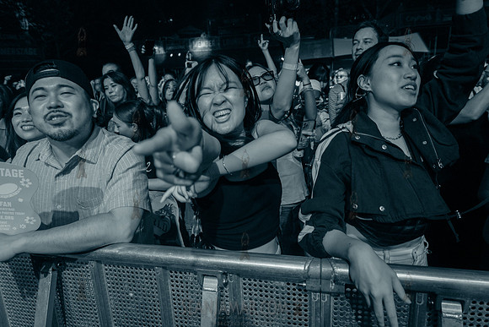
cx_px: 244
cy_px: 164
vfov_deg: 53.2
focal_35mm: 24
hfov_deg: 73.7
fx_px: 326
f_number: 4
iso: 5000
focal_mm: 24
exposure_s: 1/250
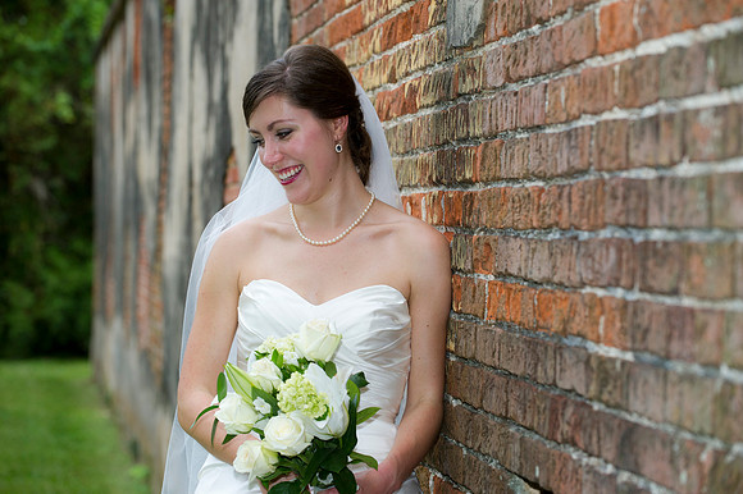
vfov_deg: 11.8
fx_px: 2393
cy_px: 247
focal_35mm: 116
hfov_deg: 17.7
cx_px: 372
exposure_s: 1/200
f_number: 4.5
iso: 400
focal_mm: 116
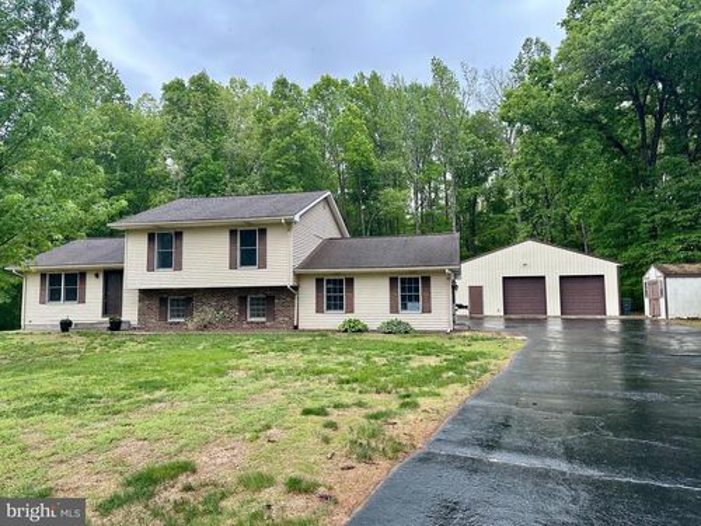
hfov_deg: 71.6
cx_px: 350
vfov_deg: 56.8
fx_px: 486
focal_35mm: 24
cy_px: 263
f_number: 1.78
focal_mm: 6.86
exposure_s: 1/508
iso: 80
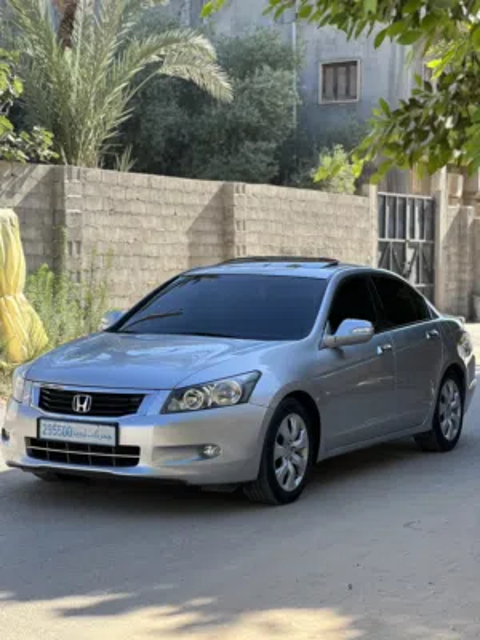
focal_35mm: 77
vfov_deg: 25.3
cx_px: 240
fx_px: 1424
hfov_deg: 19.1
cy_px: 320
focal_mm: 9
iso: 25
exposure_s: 1/155
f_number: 2.8
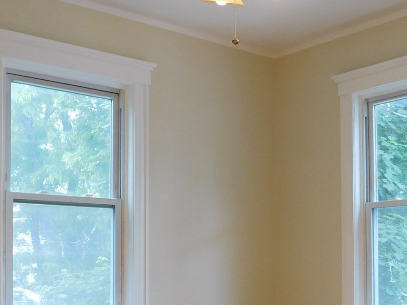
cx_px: 246
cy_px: 264
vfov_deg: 26.3
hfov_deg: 35.4
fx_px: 635
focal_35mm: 54
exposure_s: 1/30
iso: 140
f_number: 3
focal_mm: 4
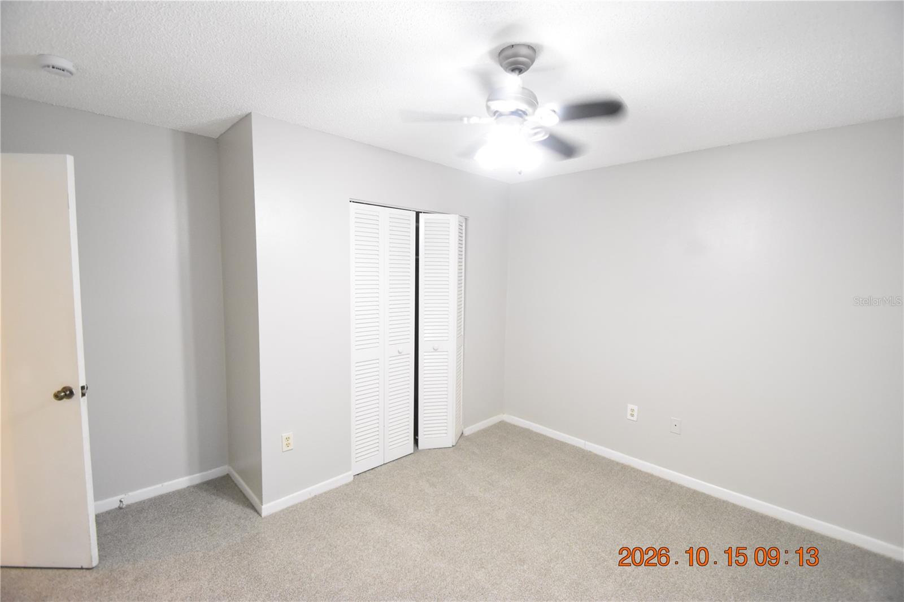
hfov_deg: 100.4
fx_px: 377
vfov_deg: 77.3
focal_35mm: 15
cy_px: 301
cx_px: 452
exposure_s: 1/60
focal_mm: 10
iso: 2500
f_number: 3.5
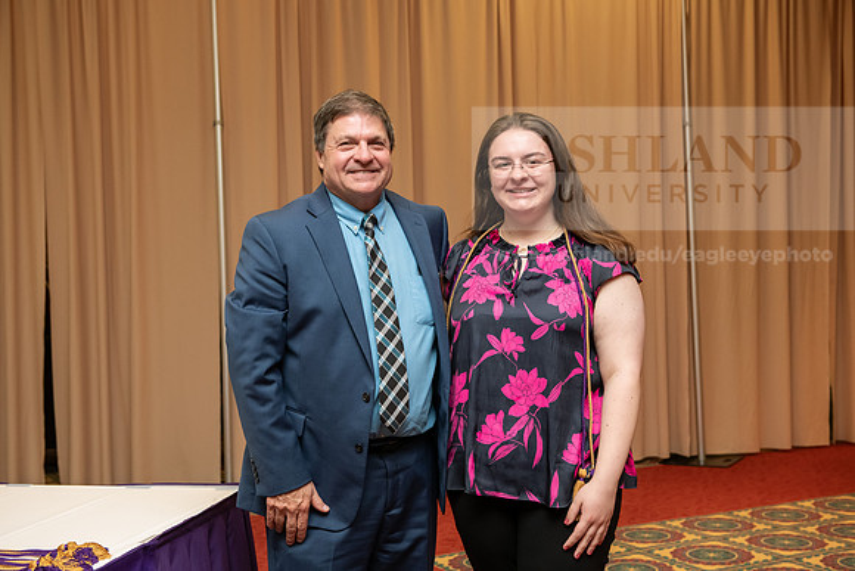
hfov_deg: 38.2
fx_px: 1235
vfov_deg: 26.0
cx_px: 428
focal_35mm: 52
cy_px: 286
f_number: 4.5
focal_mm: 52
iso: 2000
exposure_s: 1/200
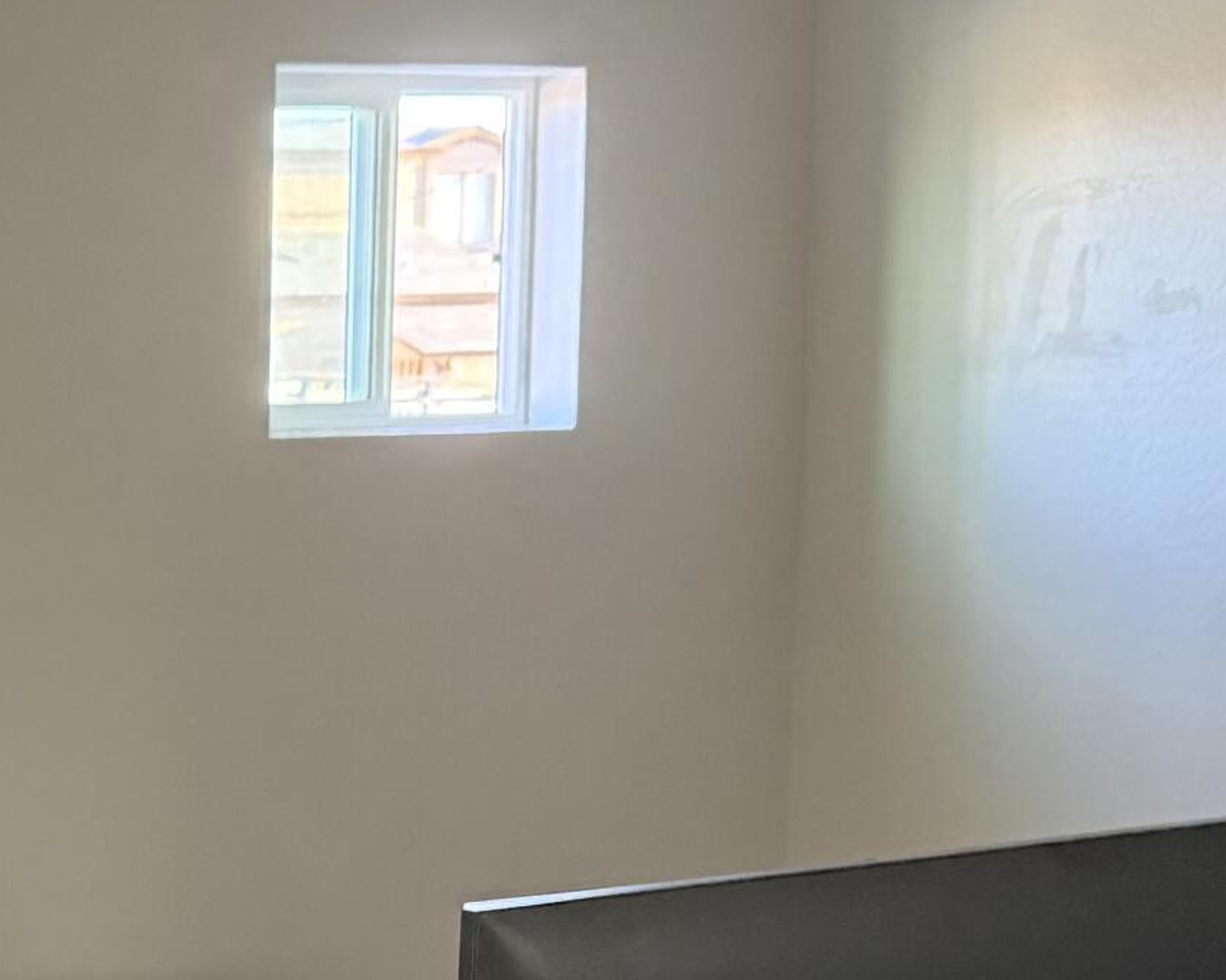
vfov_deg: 18.2
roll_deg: +1.6
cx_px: -236
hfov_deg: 21.4
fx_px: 3011
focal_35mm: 83
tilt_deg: -9.2
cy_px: 874
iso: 640
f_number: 1.78
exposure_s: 1/60
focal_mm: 6.76
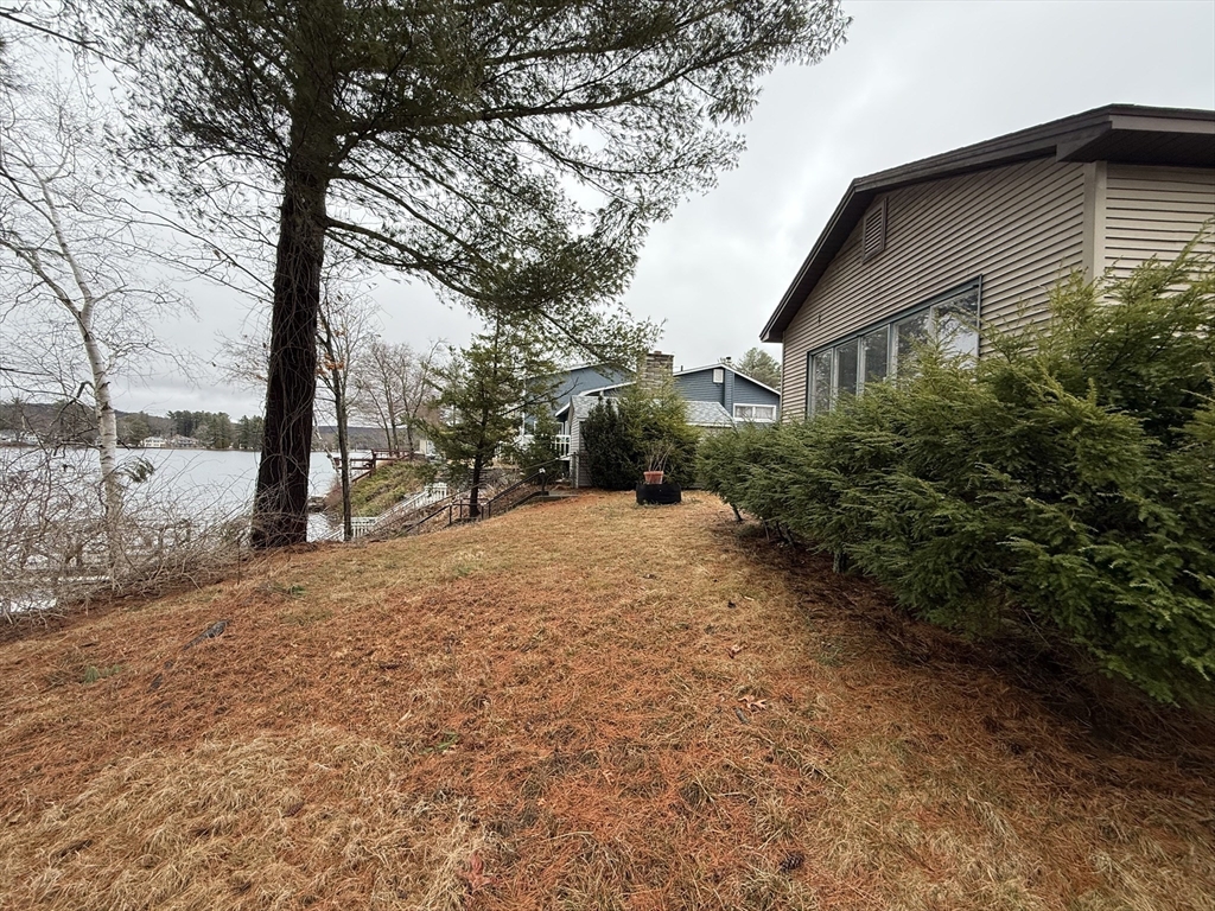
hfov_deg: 102.1
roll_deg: -1.7
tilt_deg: -0.5
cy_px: 456
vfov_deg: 85.7
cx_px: 608
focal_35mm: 14
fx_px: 491
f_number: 2.2
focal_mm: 2.22
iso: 64
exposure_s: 1/181
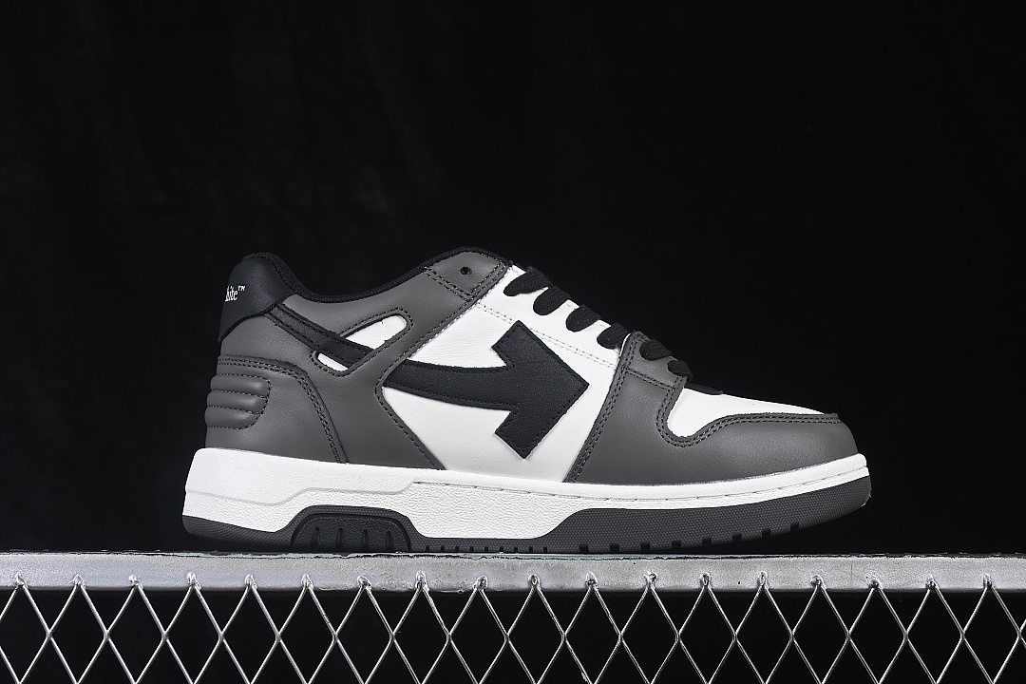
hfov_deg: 27.0
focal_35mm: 75
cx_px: 513
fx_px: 2137
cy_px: 342
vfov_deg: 18.2
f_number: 8
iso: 160
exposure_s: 1/80
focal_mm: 50
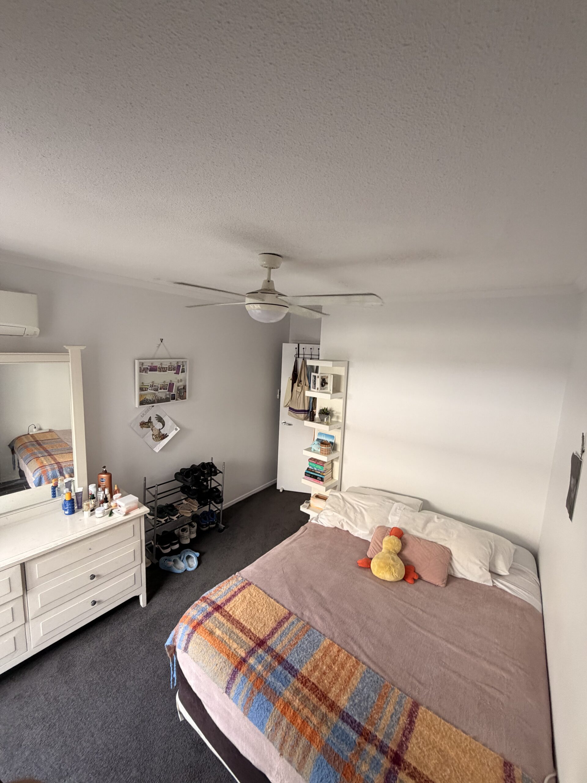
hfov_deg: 85.7
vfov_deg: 102.1
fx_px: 317
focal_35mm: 14
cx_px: 294
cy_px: 392
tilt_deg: -8.7
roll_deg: -2.4
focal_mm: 2.22
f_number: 2.2
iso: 250
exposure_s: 1/121
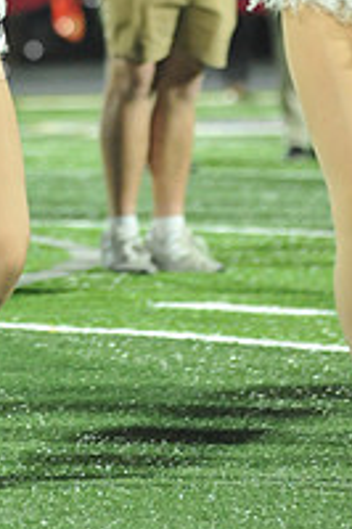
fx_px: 8521
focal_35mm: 580
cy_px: -212
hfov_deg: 2.4
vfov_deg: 3.5
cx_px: -140
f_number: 5.6
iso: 4000
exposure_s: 1/250
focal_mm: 200
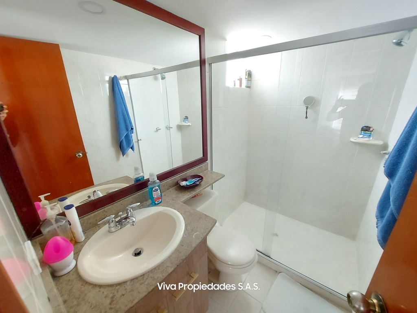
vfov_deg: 89.9
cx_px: 208
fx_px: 157
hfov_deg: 106.2
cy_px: 156
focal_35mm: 13
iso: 640
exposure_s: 1/24
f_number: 2.2
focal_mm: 1.74
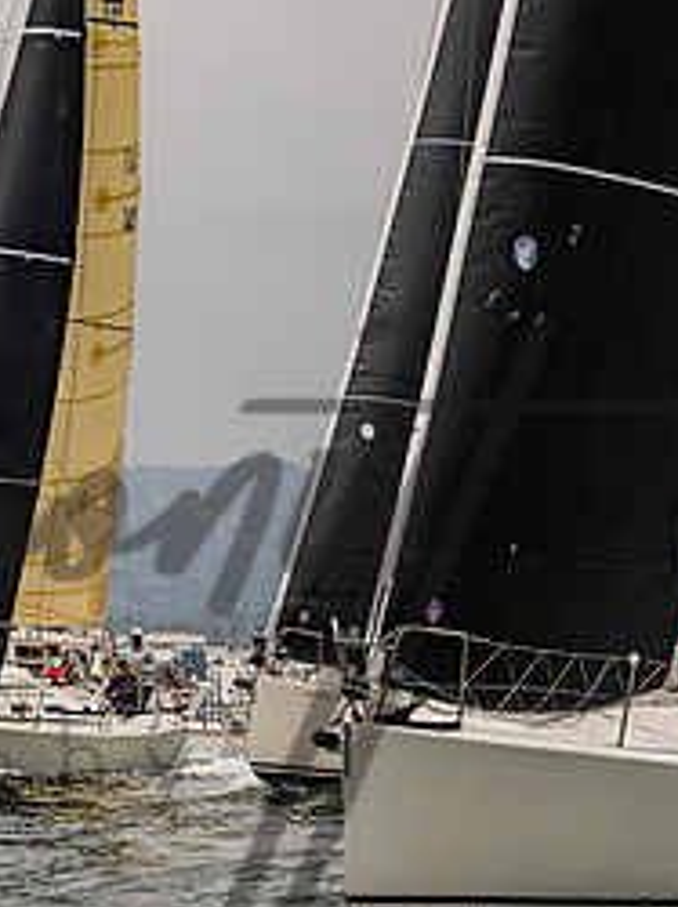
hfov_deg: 5.3
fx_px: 7351
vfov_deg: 7.1
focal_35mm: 281
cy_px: 493
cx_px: 62
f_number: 6.3
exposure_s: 1/1600
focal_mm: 120
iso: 250
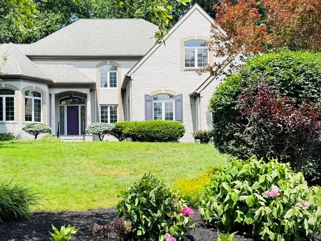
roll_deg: +0.2
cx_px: 113
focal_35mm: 44
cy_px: 139
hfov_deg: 42.5
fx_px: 408
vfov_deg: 32.8
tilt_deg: +3.2
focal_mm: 6.76
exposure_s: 1/1727
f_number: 1.78
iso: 80
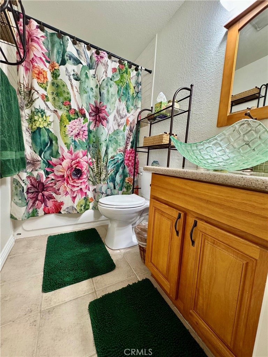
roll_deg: -3.1
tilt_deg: -7.2
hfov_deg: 85.7
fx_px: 145
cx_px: 134
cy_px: 178
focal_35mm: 14
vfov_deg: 102.1
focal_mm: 2.22
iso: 320
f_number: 2.2
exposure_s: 1/60
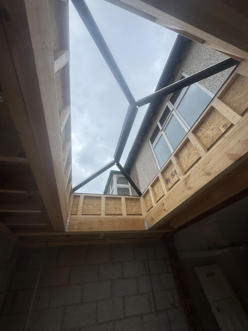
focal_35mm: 14
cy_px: 166
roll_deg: +5.9
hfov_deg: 85.7
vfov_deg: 102.1
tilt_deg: +39.1
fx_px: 134
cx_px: 124
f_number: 2.2
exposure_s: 1/2674
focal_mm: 2.22
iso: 50
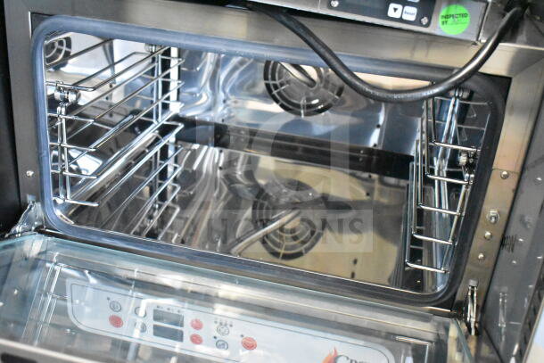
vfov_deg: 31.9
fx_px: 635
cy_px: 182
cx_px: 272
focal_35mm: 42
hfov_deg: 46.4
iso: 20000
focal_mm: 28
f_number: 4.2
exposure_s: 1/50
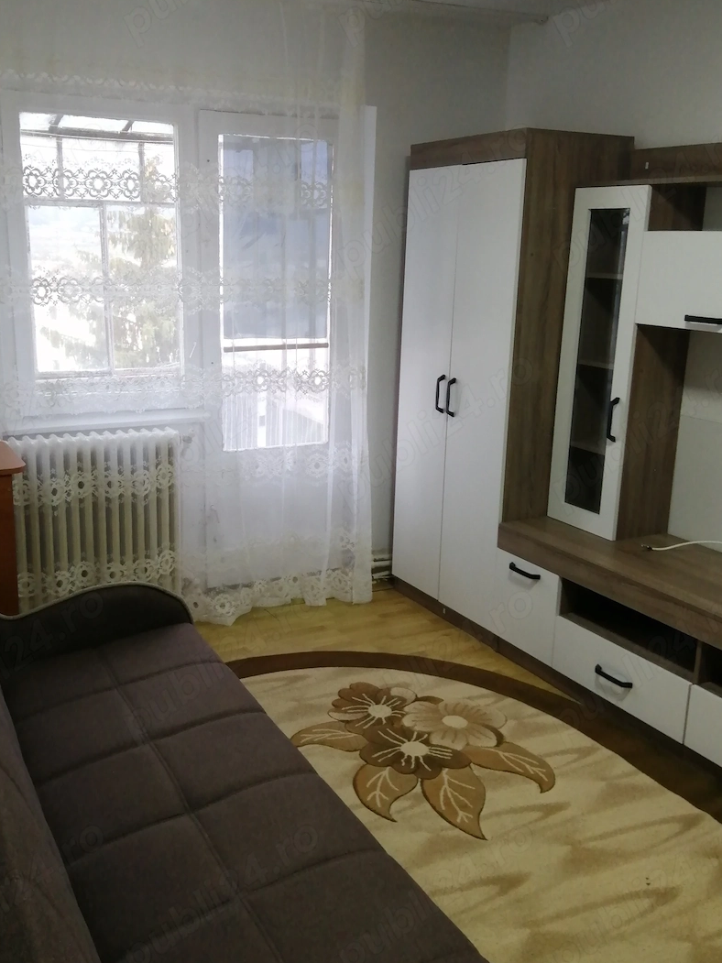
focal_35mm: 33
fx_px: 918
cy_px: 480
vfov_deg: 55.4
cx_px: 327
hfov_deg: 42.9
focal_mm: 3.6
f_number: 1.8
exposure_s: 1/50
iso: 100
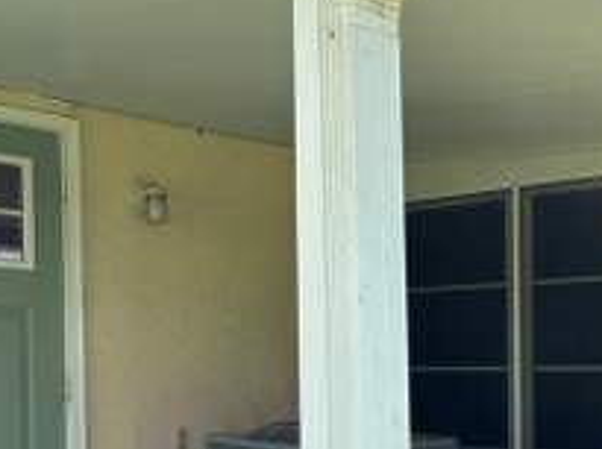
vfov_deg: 23.3
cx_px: 593
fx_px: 1059
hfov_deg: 29.7
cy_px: 414
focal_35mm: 61
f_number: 1.6
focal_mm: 5.96
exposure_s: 1/927
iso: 50
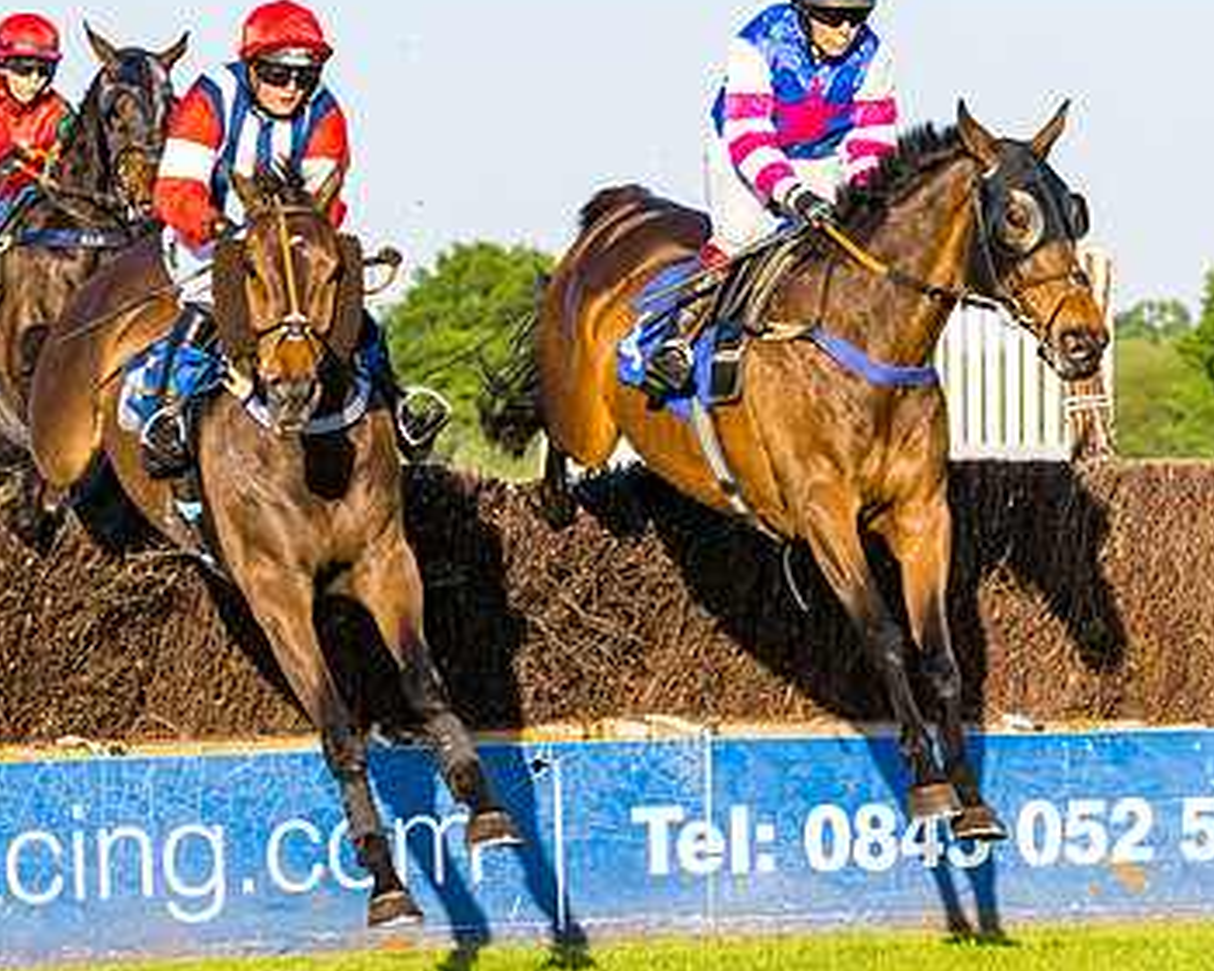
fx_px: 6647
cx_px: 1013
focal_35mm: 185
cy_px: 512
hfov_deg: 10.4
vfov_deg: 8.4
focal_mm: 70
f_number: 4
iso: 400
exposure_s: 1/2500
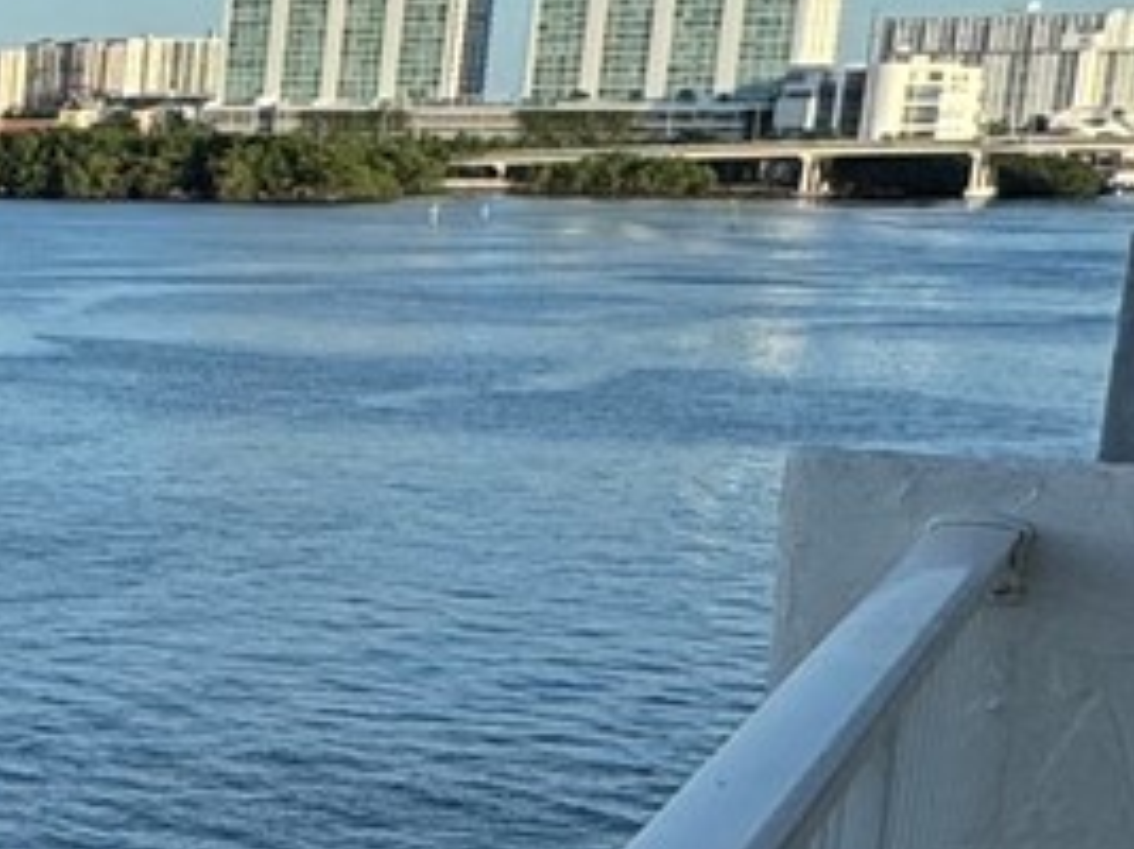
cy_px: 543
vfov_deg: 17.5
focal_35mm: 84
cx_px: -1508
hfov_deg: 15.1
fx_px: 2751
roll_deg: +0.1
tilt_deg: -9.4
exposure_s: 1/1299
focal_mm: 2.22
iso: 50
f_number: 2.2
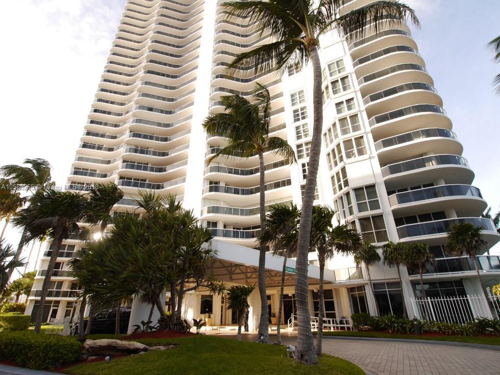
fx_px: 260
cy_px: 188
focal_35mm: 18
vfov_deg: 71.6
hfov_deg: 87.8
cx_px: 250
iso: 160
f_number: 5.6
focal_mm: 9
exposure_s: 1/200
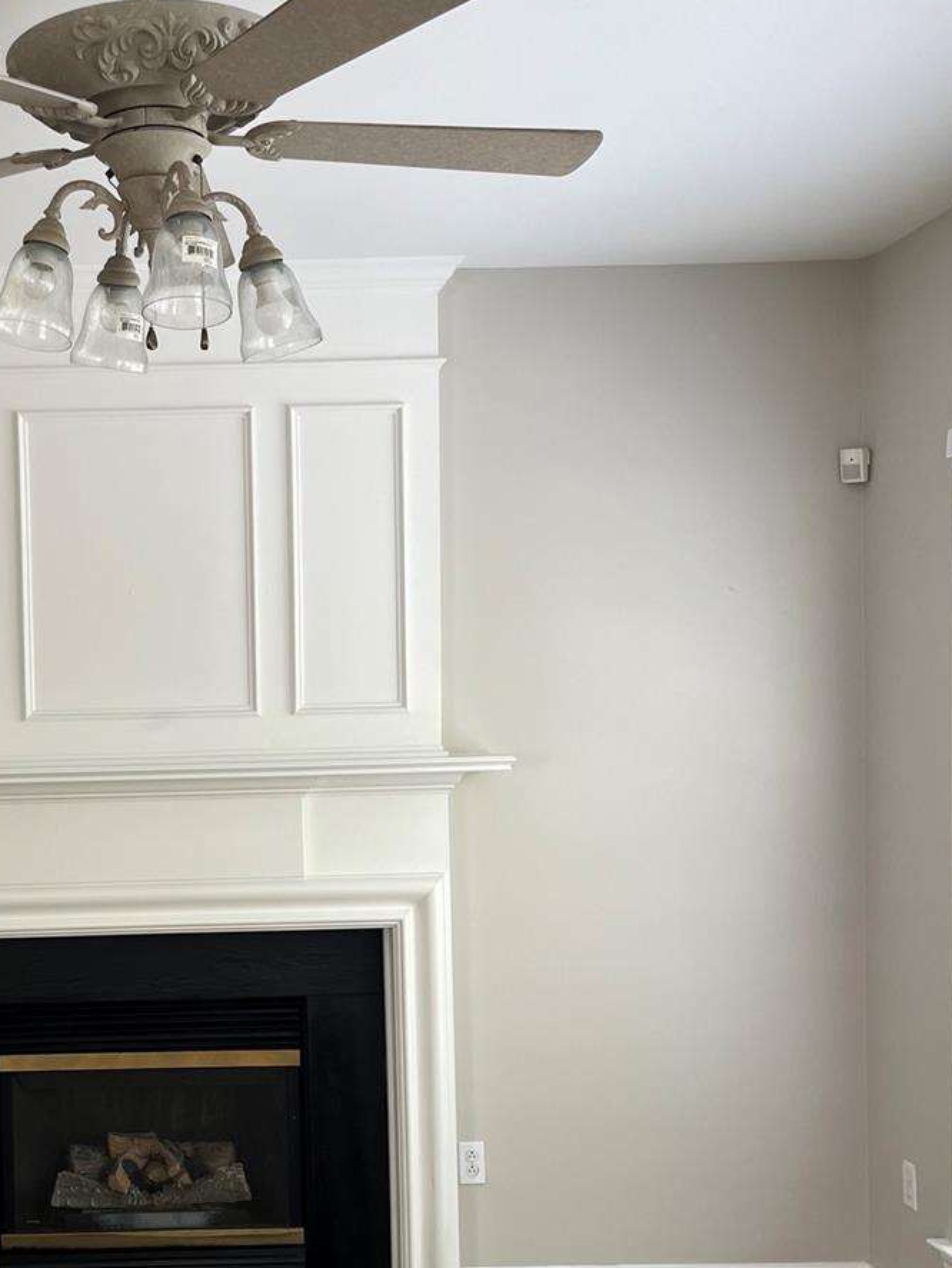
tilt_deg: -1.4
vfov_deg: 41.9
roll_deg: +1.9
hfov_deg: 31.1
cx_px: 147
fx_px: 1649
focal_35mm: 45
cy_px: 743
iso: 64
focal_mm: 5.1
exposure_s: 1/121
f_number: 1.6
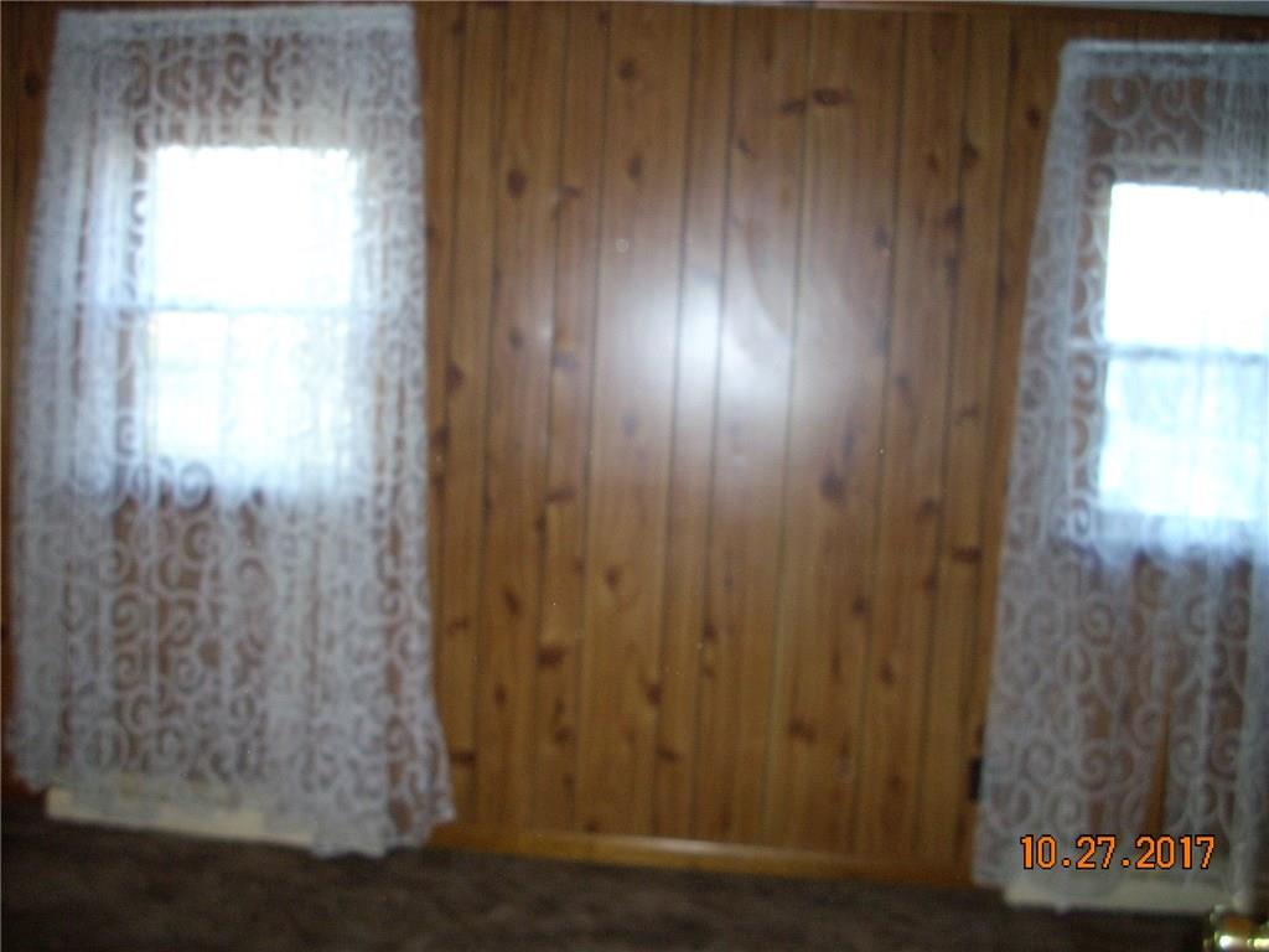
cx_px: 634
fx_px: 1356
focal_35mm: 37
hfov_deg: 50.1
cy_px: 476
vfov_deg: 38.7
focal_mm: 6.2
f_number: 2.8
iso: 200
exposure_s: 1/60
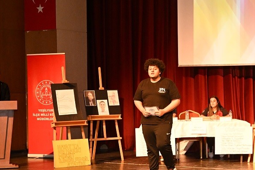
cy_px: 110
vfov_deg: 15.3
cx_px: 211
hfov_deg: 22.5
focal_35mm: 89
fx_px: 630
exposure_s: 1/125
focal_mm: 35
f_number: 3.5
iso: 5000
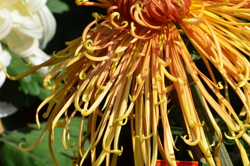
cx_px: 201
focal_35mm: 531
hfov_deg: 3.9
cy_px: 78
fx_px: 3685
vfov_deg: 2.6
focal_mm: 210
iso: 220
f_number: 13
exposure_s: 1/250
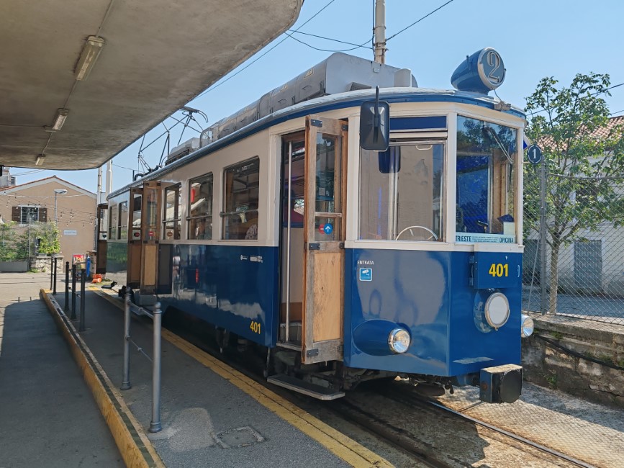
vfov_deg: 51.3
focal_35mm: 27
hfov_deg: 65.3
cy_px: 234
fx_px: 487
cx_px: 312
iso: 50
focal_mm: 6.12
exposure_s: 1/940
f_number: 1.9
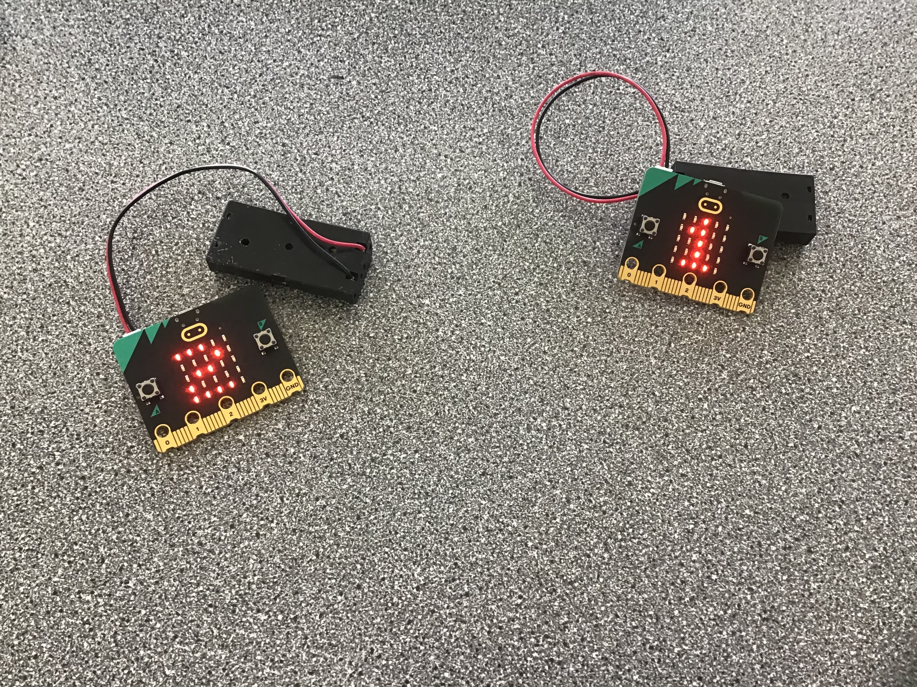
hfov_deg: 58.4
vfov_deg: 45.4
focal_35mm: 31
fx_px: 821
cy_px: 344
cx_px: 458
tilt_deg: -67.3
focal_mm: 3.3
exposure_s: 1/33
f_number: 2.4
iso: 100
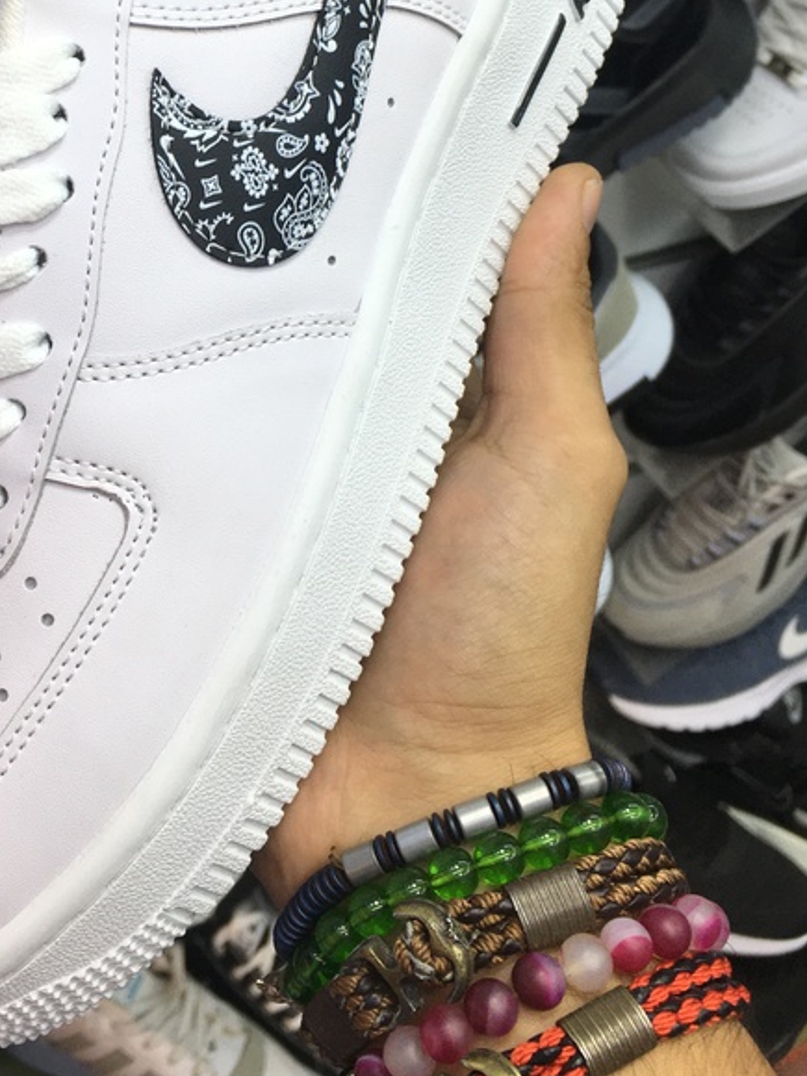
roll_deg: +0.6
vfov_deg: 39.7
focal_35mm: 46
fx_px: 1430
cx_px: 174
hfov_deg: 30.8
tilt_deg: -35.0
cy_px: 230
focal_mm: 4.15
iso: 40
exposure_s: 1/100
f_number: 2.2
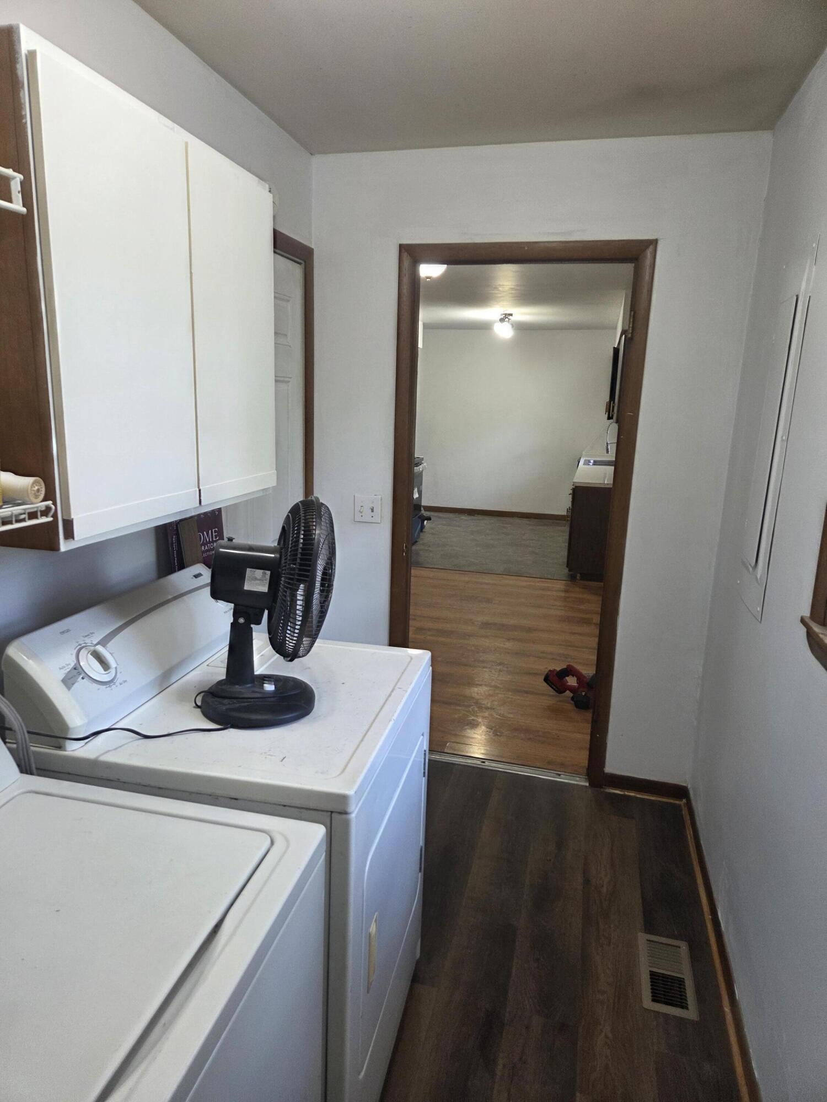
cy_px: 551
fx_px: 733
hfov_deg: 58.9
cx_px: 414
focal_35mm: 23
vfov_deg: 73.9
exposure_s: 1/120
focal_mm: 5.4
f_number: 1.8
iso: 200
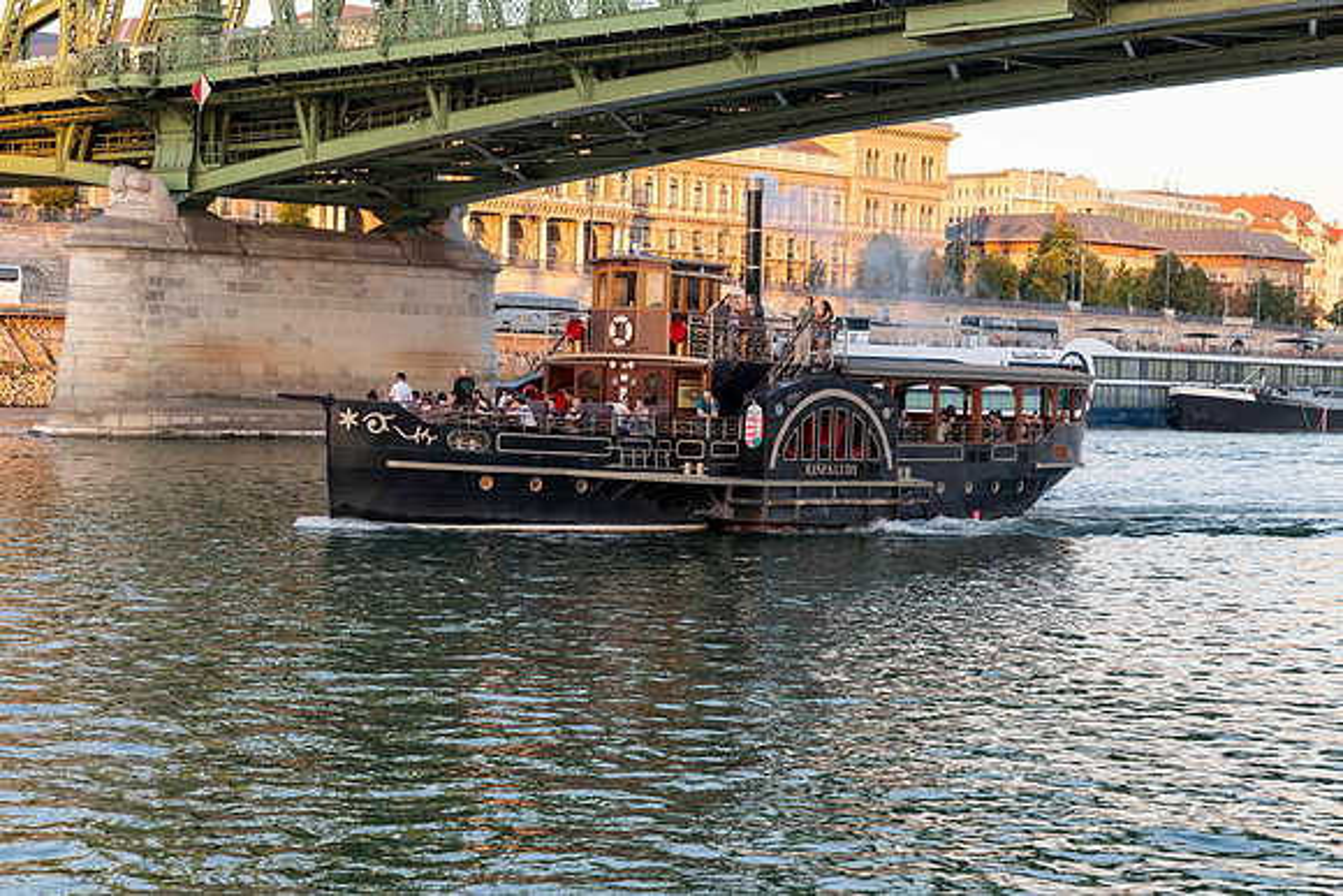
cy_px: 446
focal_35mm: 76
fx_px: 2837
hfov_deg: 26.6
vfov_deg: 17.9
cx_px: 639
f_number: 5
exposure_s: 1/160
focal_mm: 70
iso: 450
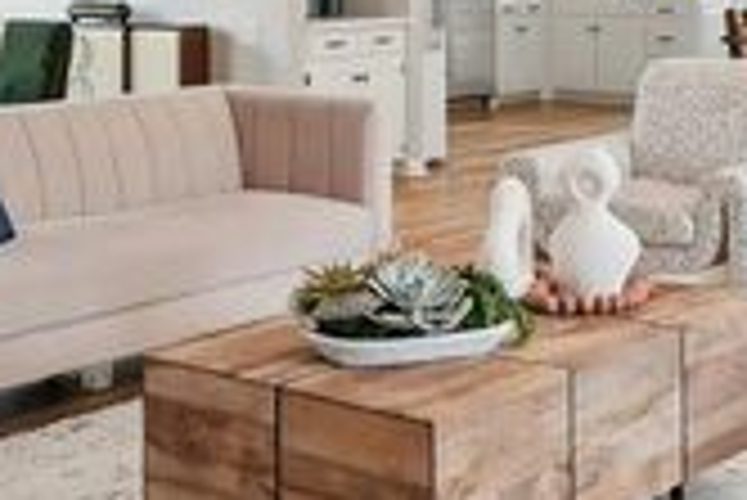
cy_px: -34
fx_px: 1682
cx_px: 360
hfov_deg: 25.0
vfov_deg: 16.4
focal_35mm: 81
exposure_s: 1/15
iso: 250
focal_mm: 21
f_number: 5
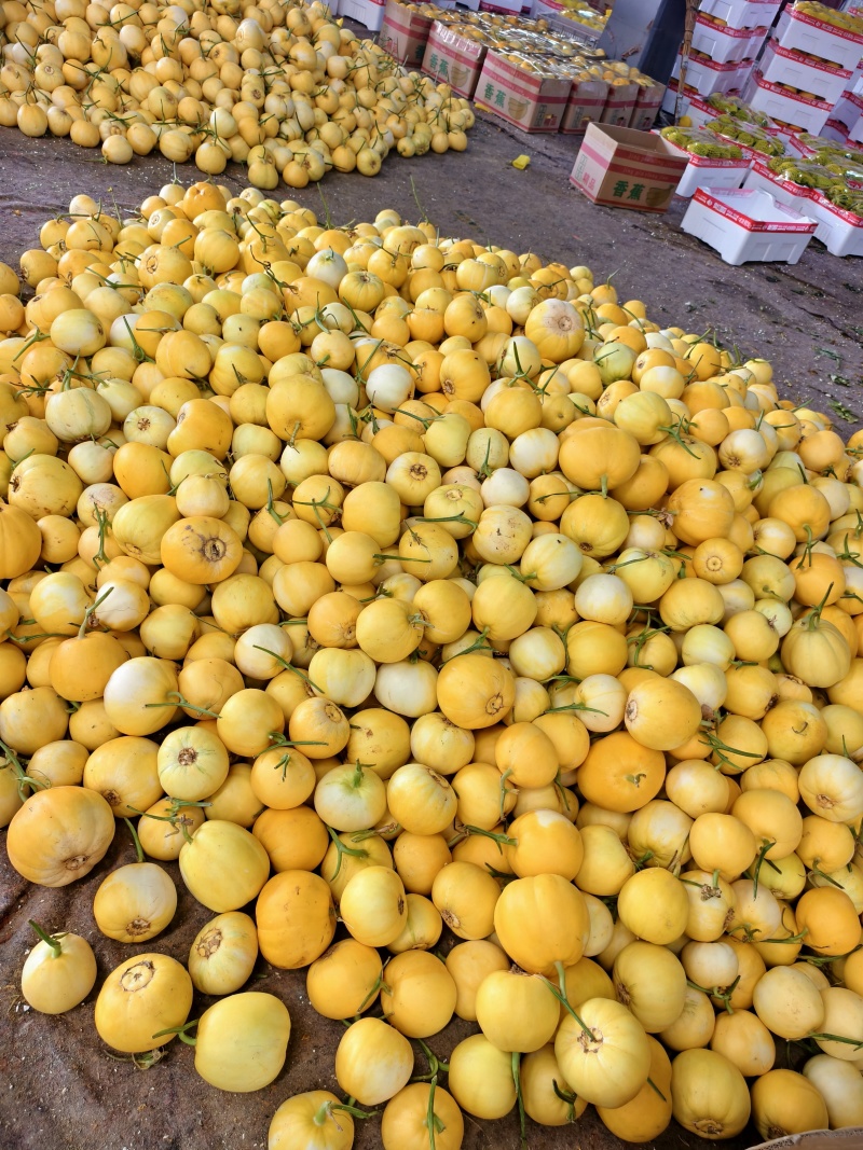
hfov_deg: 58.9
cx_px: 432
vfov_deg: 73.9
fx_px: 765
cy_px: 575
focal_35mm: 23
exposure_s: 1/100
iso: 762
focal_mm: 5.6
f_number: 1.57
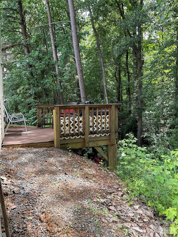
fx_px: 199
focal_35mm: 29
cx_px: 89
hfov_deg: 48.2
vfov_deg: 61.7
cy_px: 118
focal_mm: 3
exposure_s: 1/122
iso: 40
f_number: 1.8
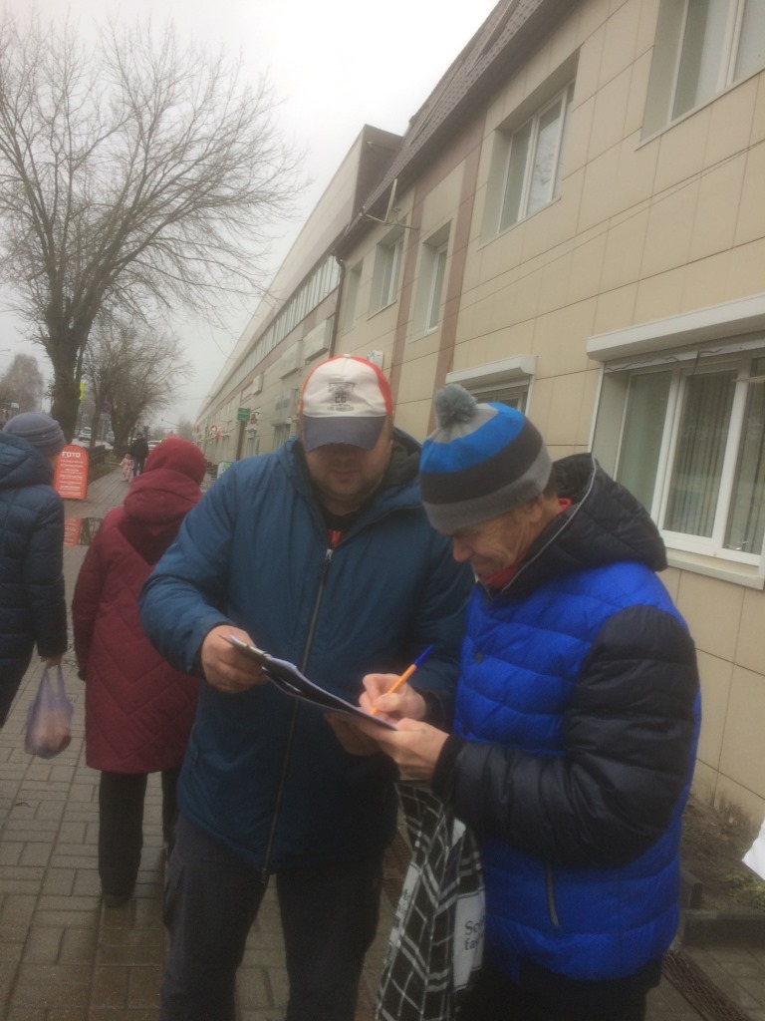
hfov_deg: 48.2
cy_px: 510
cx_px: 382
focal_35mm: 29
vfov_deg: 61.7
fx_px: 855
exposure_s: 1/116
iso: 32
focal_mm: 4.15
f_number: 2.2
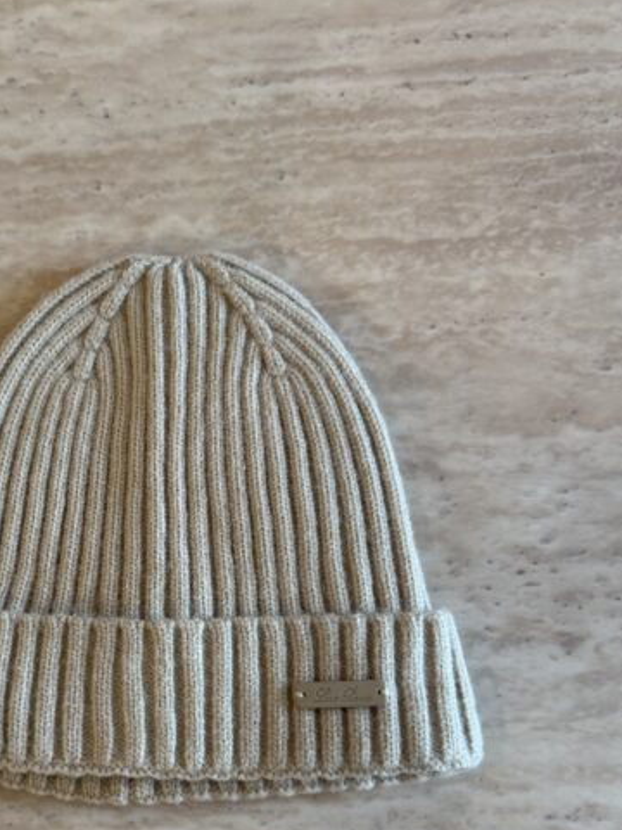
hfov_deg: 35.2
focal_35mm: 40
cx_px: 157
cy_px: 517
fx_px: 958
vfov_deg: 46.4
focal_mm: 6.76
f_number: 1.78
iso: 100
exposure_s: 1/50
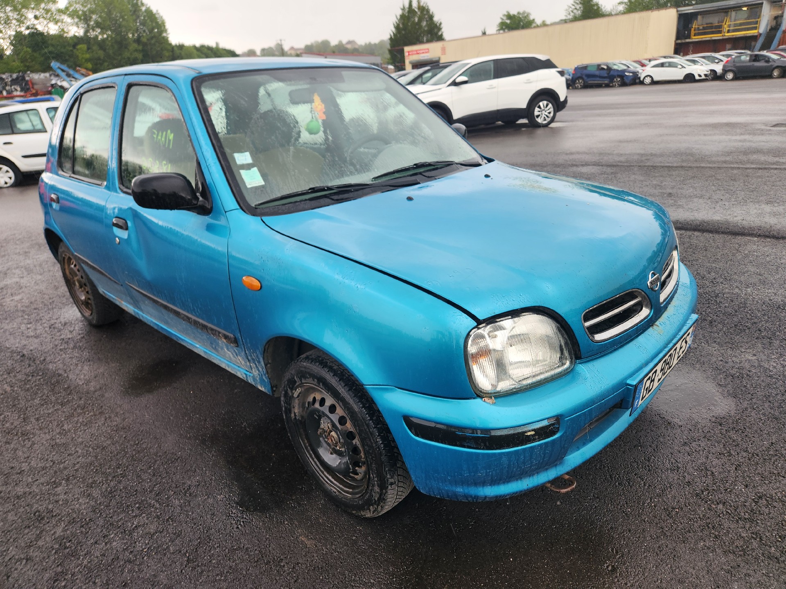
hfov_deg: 73.9
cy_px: 294
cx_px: 393
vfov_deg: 58.9
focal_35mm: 23
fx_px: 522
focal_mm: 5.4
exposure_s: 1/182
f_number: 1.8
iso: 50
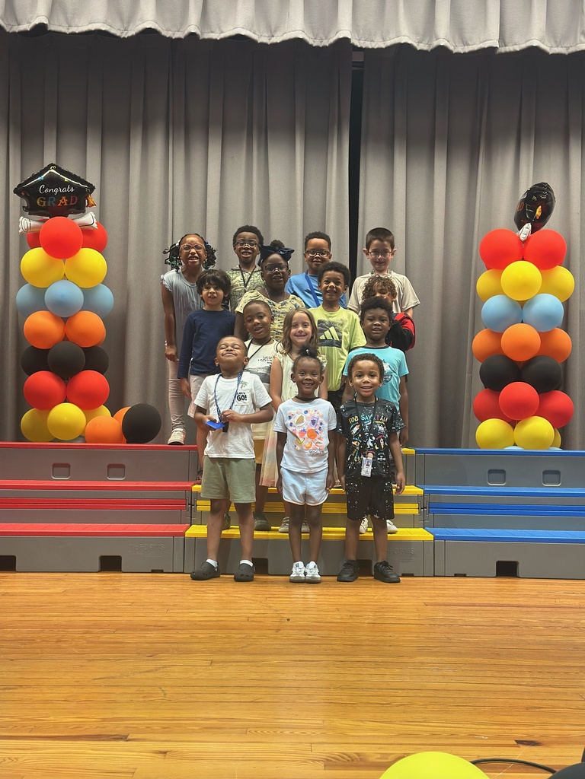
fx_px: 1082
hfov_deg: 30.3
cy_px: 390
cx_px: 292
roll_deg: -0.9
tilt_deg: +1.9
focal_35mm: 48
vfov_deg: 39.7
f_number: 1.78
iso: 250
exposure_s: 1/60
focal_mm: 6.86
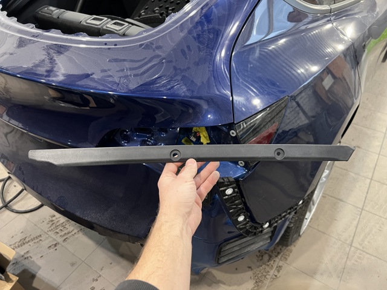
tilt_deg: -42.5
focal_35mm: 26
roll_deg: +2.3
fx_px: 290
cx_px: 194
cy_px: 145
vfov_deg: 53.0
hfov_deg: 67.3
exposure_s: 1/50
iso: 500
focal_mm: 5.7
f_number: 1.5
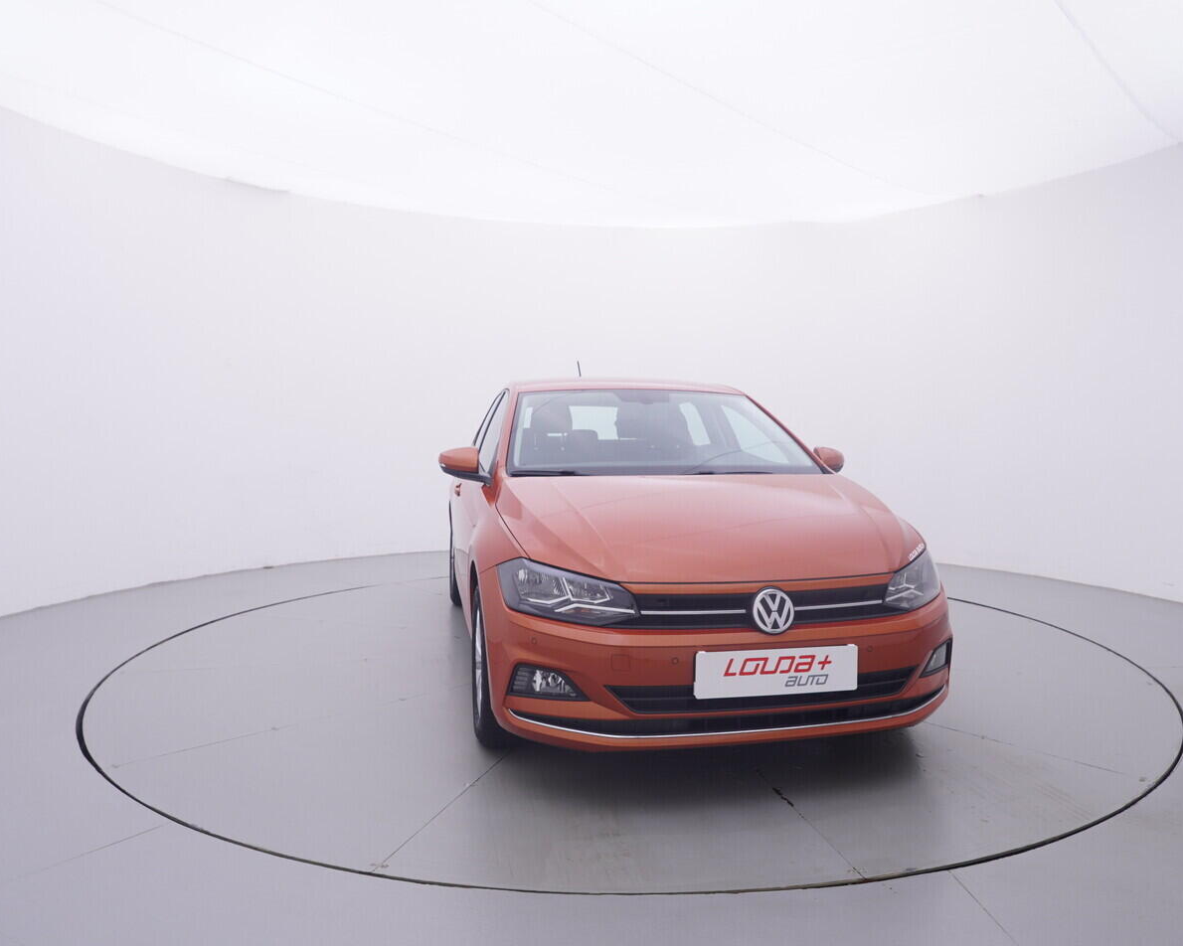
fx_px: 895
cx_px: 629
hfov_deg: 66.8
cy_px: 470
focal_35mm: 26
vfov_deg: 55.7
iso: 200
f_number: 5
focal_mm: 15
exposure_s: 1/80
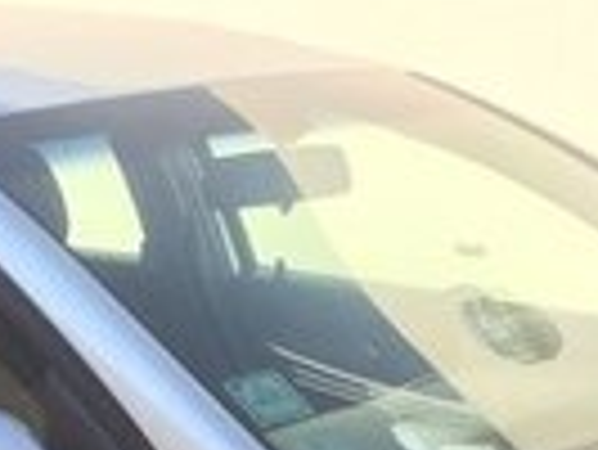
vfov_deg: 9.7
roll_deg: +1.7
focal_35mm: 144
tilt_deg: -19.7
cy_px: 862
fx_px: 2490
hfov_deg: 13.7
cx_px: 270
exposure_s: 1/977
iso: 32
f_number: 2.2
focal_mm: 4.15
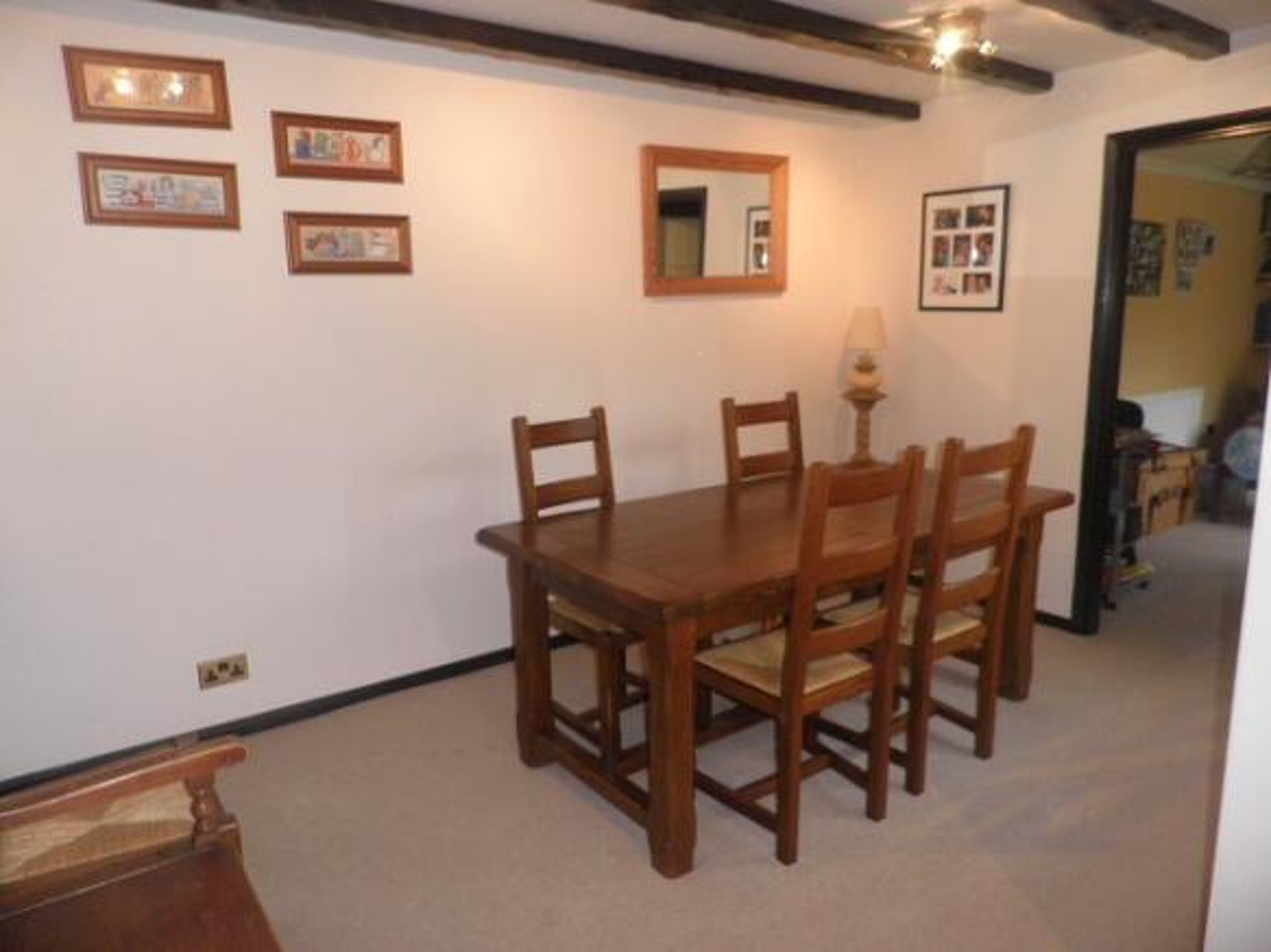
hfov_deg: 71.6
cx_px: 636
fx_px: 881
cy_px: 476
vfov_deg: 56.8
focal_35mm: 24
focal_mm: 4.3
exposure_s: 1/30
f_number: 3.3
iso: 160
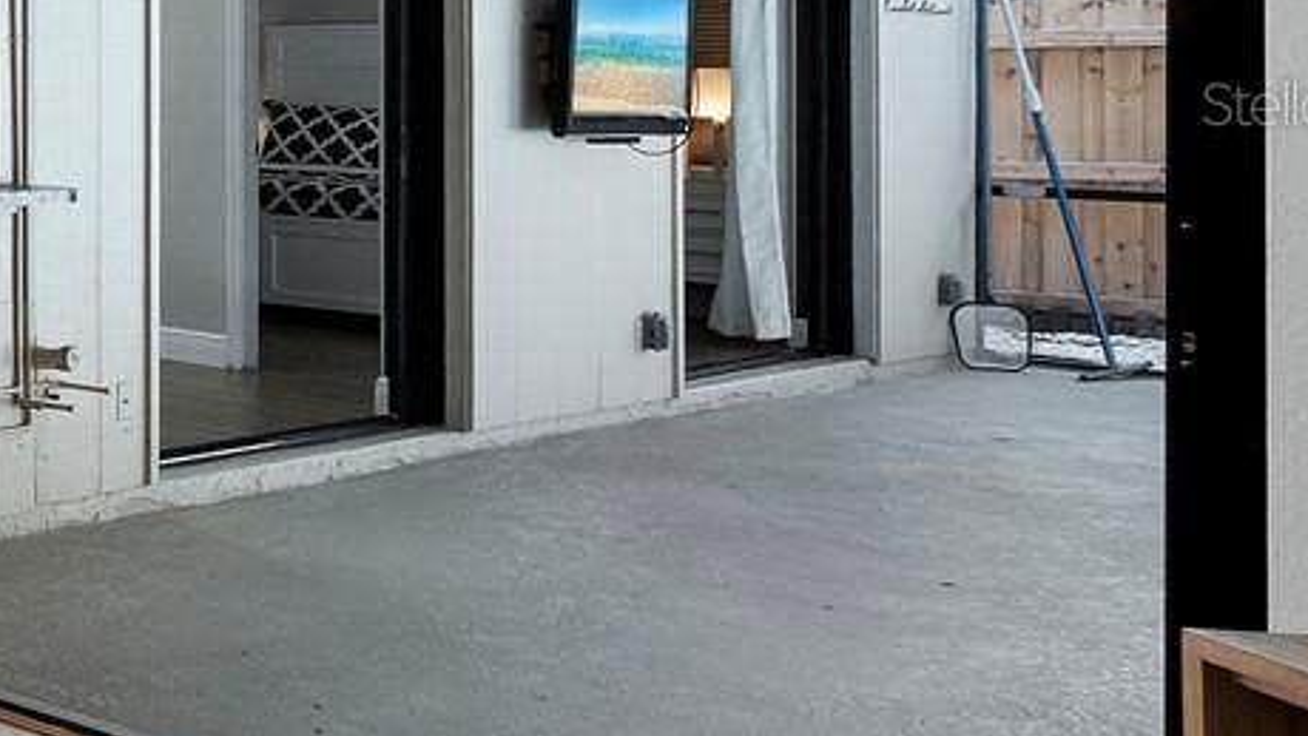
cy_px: 102
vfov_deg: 22.2
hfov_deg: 25.3
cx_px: -805
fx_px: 1839
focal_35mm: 53
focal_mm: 7
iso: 400
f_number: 11
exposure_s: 1/2.5
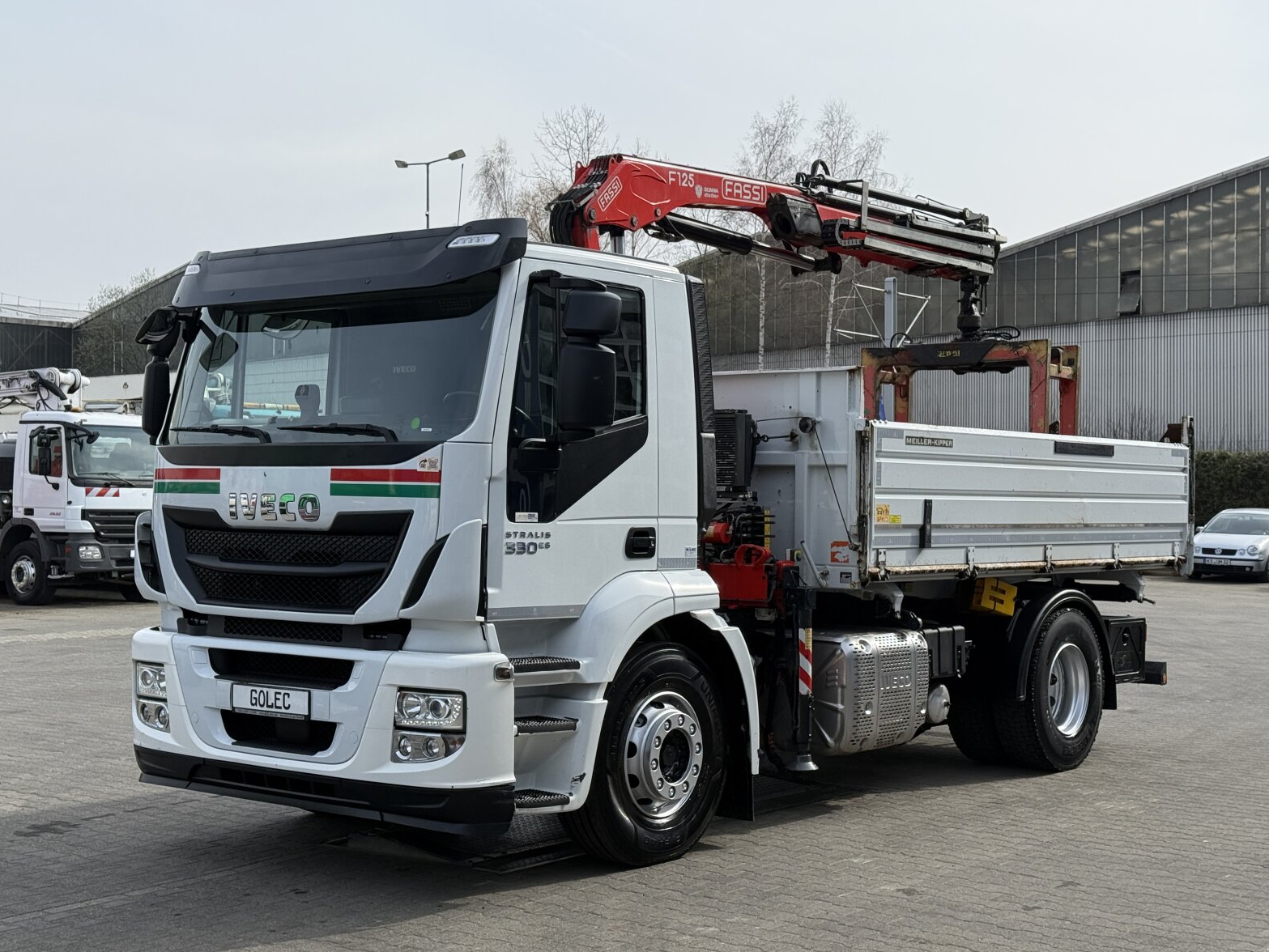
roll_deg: +0.0
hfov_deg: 38.9
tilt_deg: +1.2
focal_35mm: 49
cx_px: 645
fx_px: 1797
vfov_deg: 29.7
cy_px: 478
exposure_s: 1/3226
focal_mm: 6.76
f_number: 1.78
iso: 64
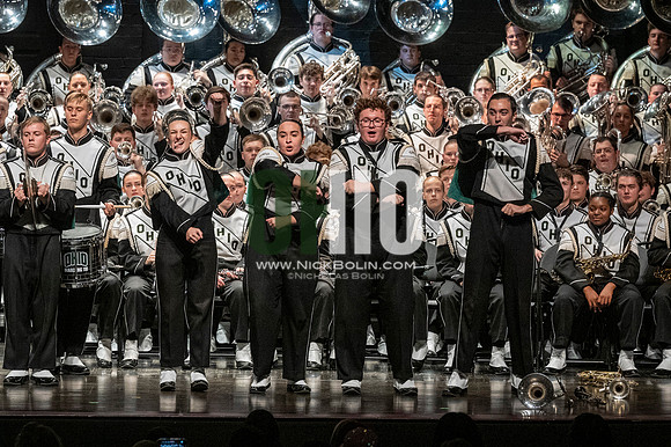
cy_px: 224
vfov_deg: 6.1
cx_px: 336
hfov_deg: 9.2
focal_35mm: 225
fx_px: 4191
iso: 4000
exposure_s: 1/500
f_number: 4
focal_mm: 150
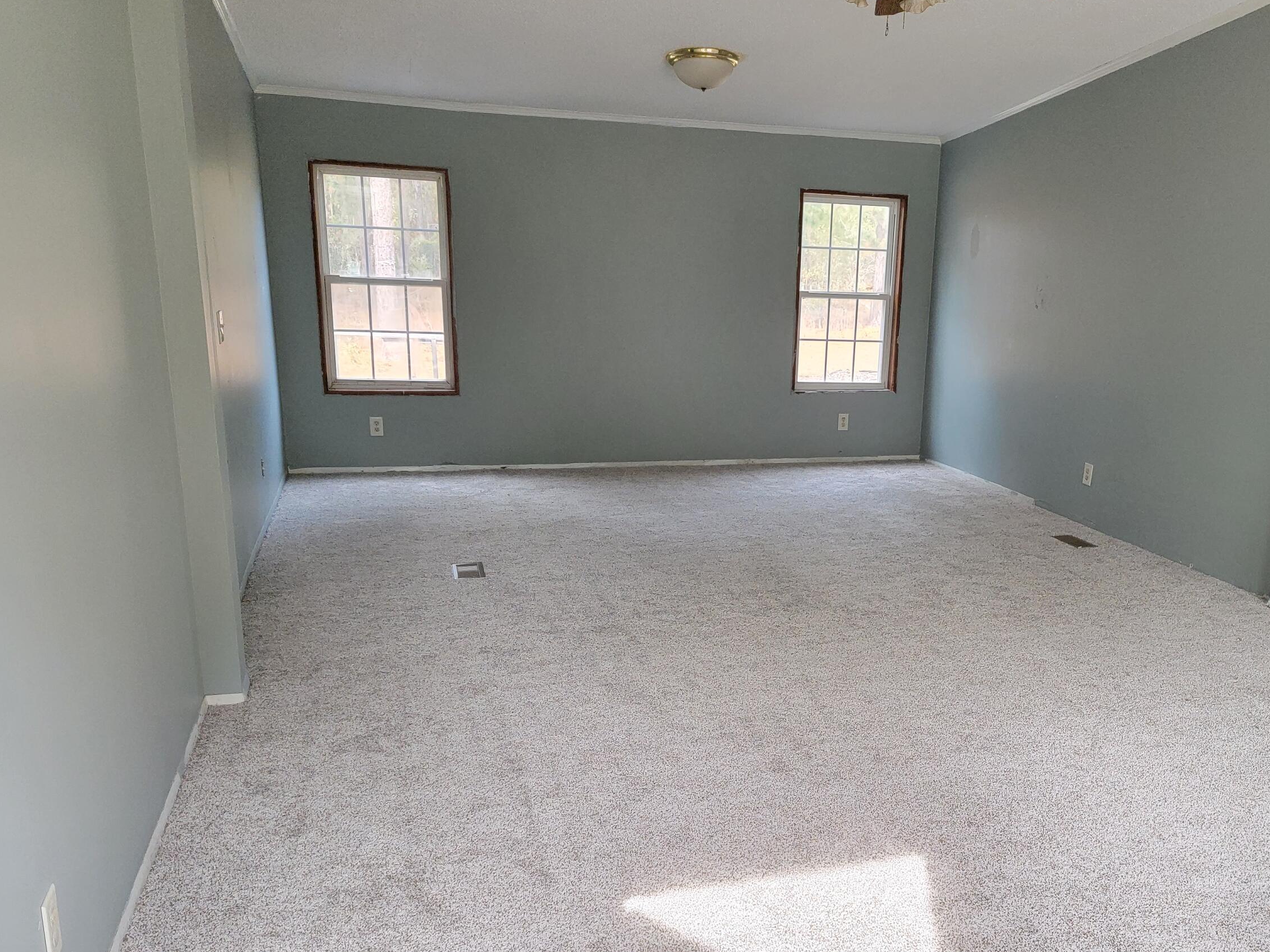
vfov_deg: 43.9
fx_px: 1174
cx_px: 791
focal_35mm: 32
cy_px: 575
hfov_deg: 56.2
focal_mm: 6.7
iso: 40
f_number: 1.8
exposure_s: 1/119
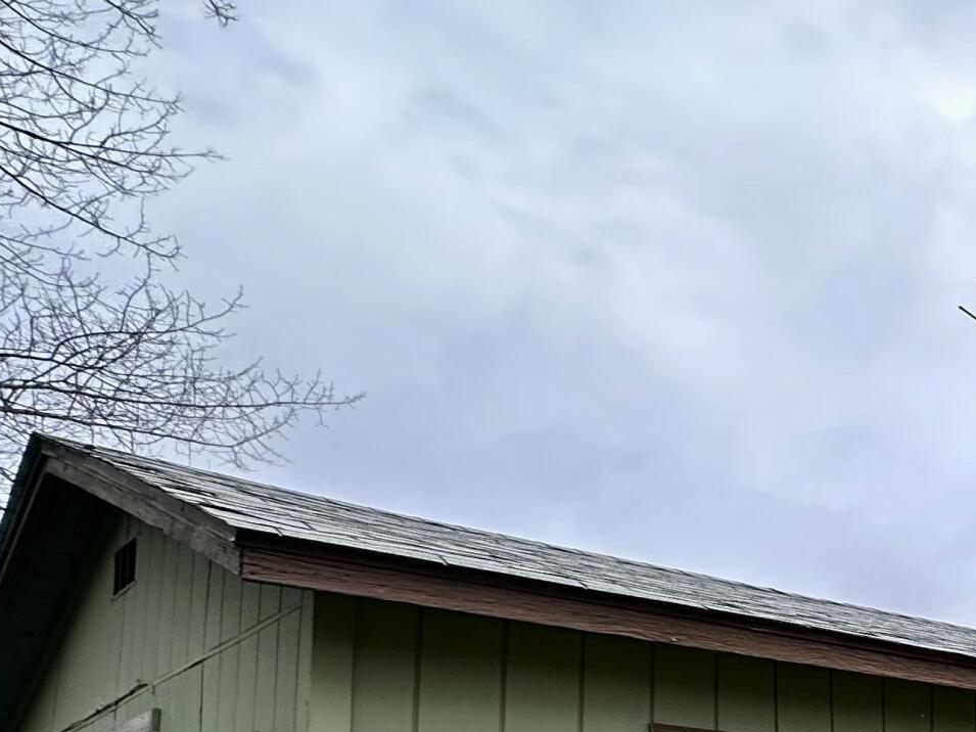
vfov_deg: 29.4
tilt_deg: +4.3
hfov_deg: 28.7
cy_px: 823
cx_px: 1443
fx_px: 1240
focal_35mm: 44
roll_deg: +3.6
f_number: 2.2
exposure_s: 1/1366
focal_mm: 2.22
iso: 50
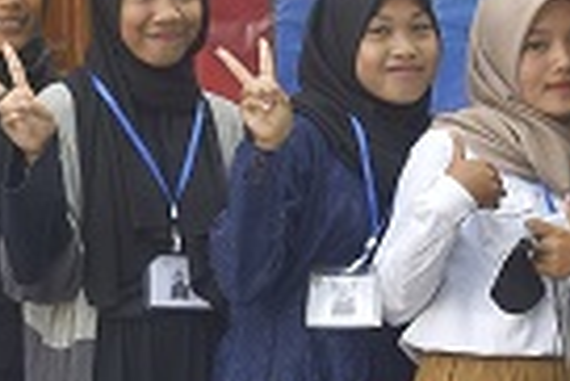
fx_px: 3138
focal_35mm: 198
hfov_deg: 10.4
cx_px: 444
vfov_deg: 6.9
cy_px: 486
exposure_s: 1/100
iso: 100
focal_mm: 20
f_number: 5
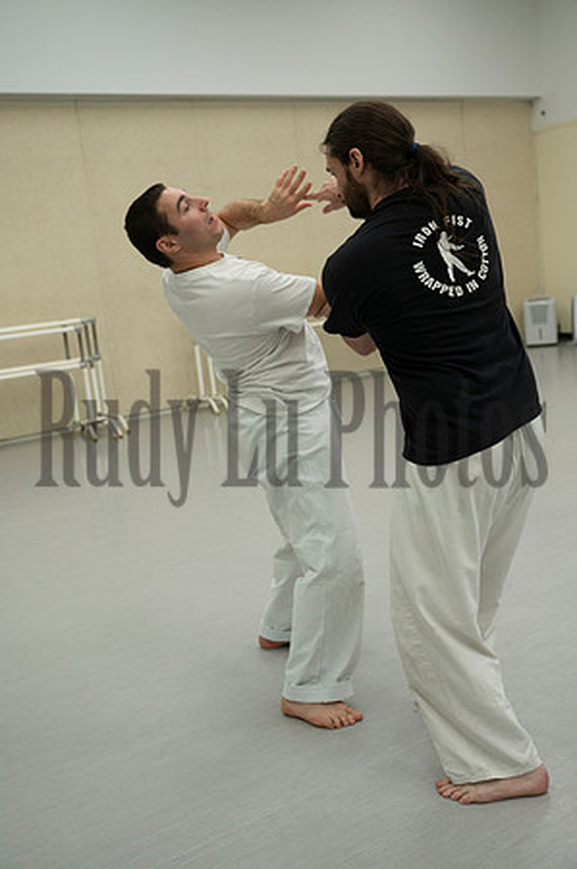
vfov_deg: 49.6
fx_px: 940
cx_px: 288
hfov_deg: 34.1
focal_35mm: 39
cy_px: 434
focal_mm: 39
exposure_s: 1/400
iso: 2200
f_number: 4
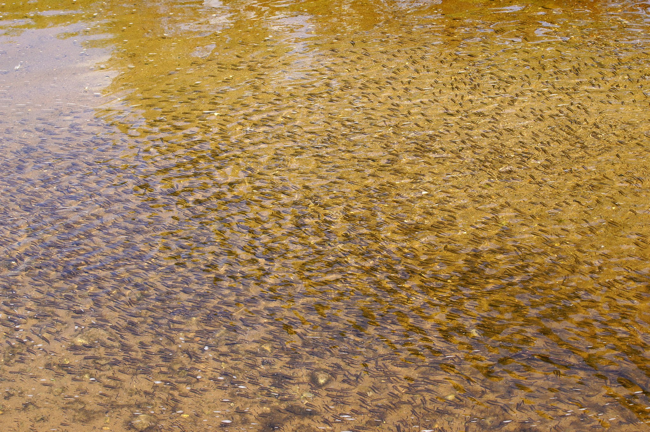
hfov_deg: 24.6
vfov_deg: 16.5
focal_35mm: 82
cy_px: 216
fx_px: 1488
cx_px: 325
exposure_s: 1/100
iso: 100
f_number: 9
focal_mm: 55
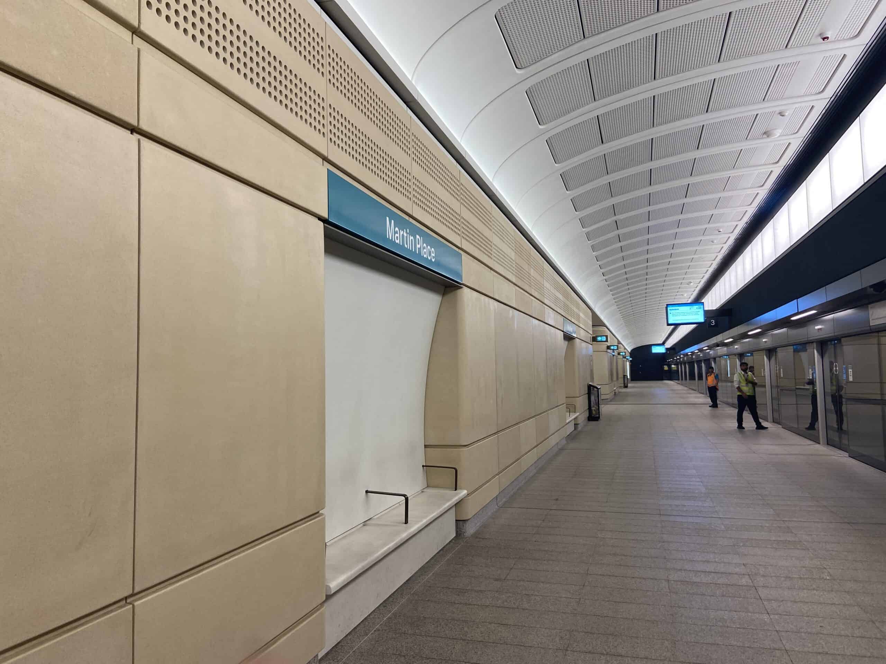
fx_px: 665
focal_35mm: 26
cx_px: 443
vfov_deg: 53.1
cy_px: 332
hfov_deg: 67.3
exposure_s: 1/100
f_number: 1.8
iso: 100
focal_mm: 4.25
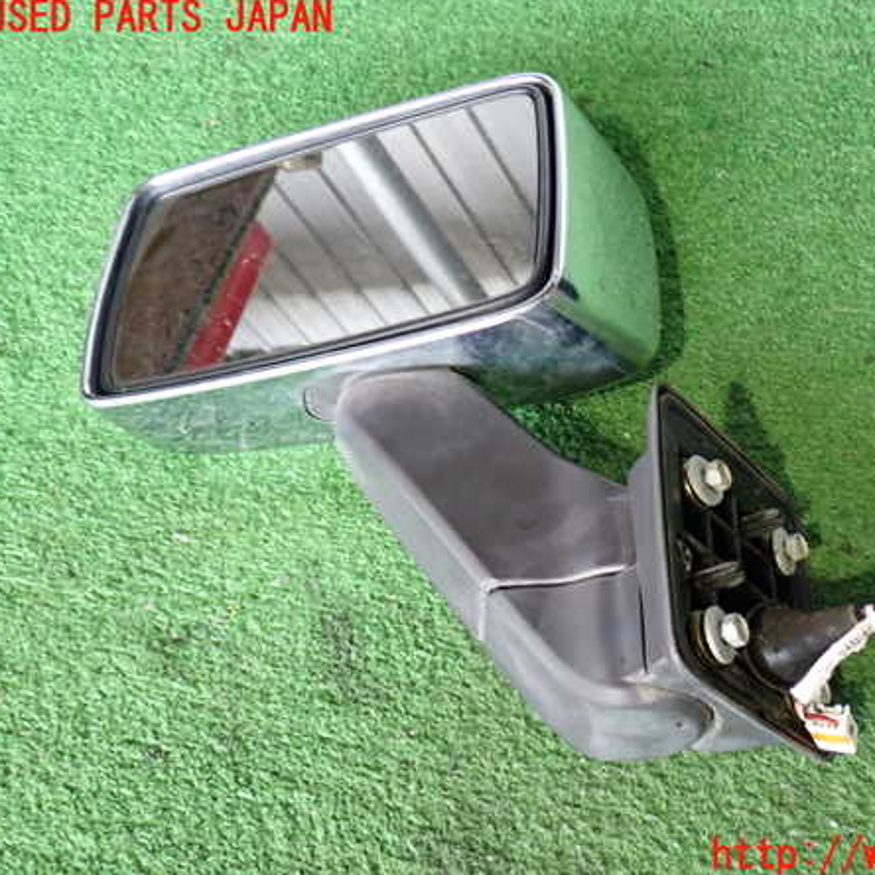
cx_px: 566
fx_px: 1230
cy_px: 438
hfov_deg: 38.8
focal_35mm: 43
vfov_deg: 39.2
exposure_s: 1/40
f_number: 2.5
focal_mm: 6.37
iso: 500
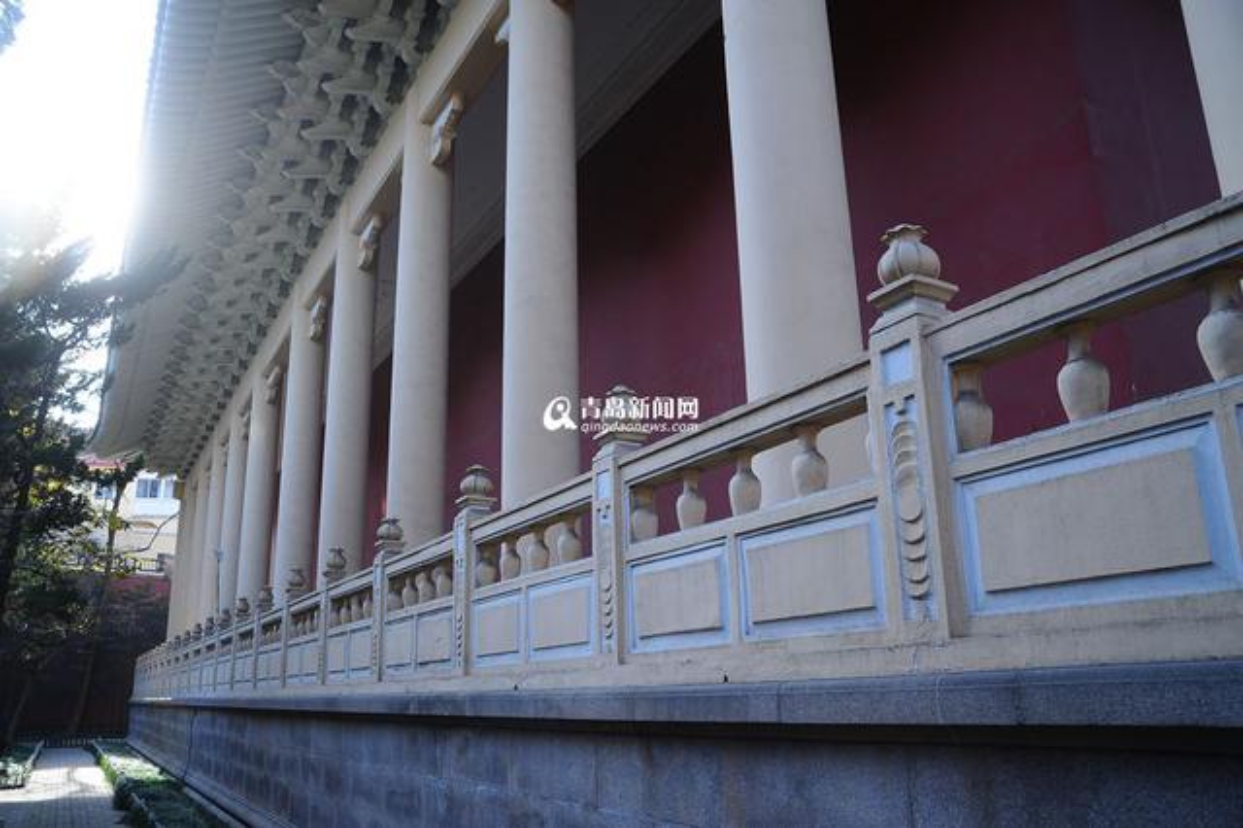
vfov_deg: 46.4
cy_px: 414
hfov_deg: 65.5
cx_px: 622
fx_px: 966
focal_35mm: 28
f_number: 6.3
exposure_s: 1/60
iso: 200
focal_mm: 28
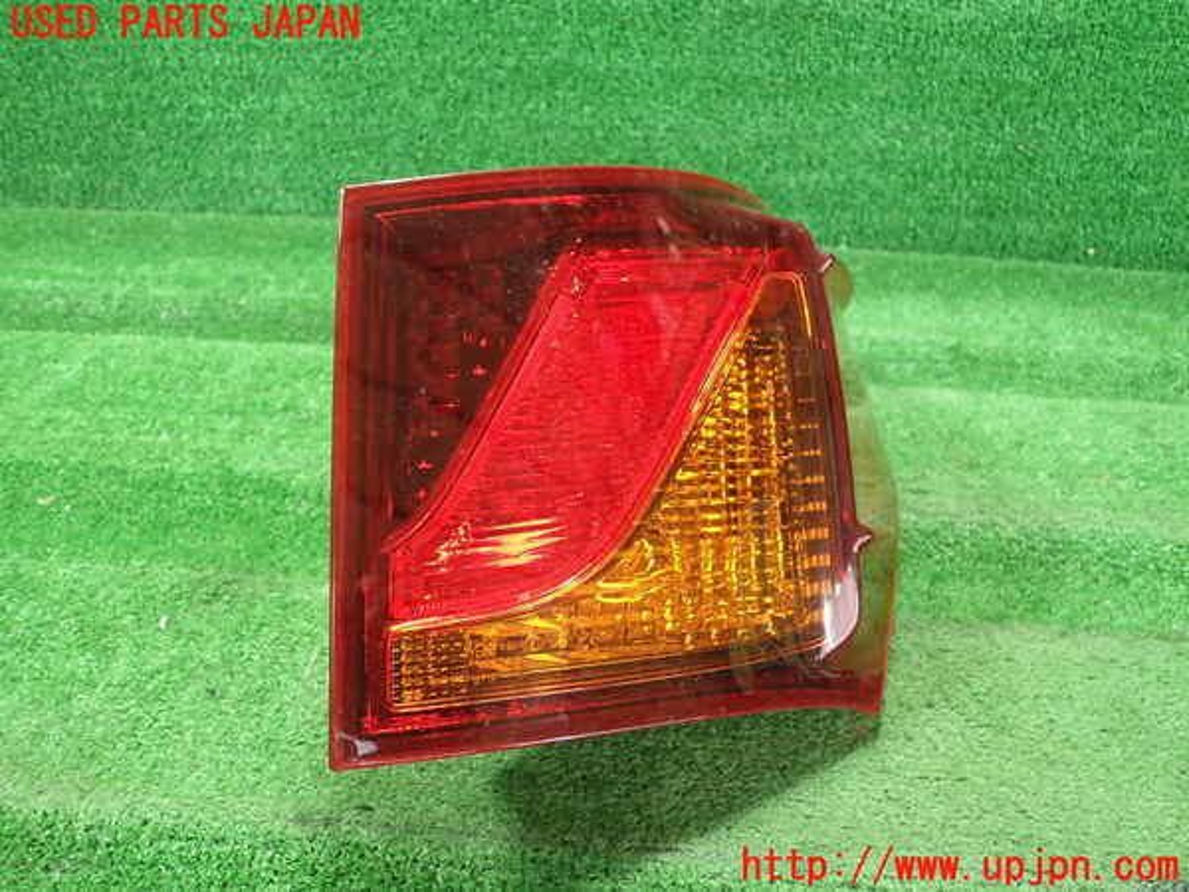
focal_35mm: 30
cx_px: 594
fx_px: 1030
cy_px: 446
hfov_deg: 60.0
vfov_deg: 46.8
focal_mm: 5.5
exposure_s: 1/125
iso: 640
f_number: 2.3
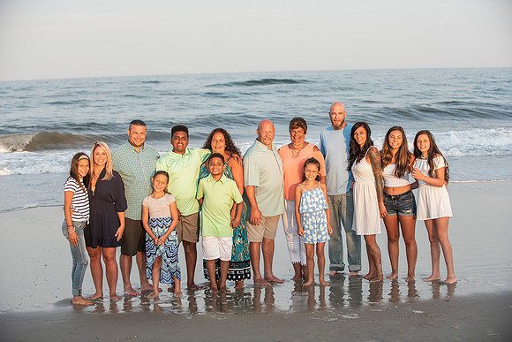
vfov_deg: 19.5
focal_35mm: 70
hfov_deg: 28.8
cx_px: 256
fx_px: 996
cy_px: 171
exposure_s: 1/1000
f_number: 4
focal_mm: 70
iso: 400
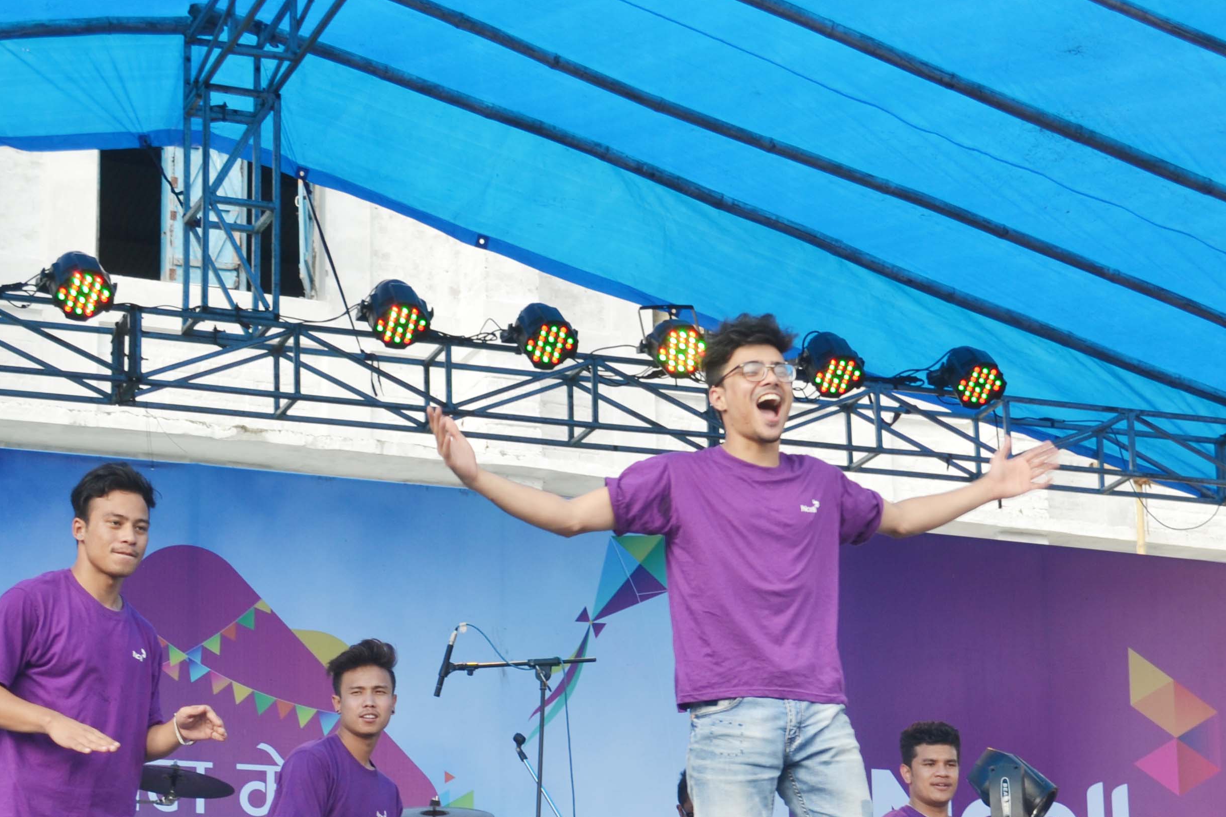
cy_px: 699
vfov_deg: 14.9
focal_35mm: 91
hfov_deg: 22.3
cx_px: 774
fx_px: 3098
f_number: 5.6
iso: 100
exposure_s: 1/125
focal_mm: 32
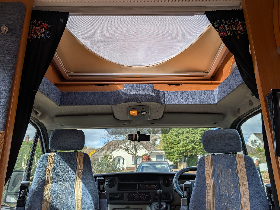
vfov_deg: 56.8
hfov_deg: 71.6
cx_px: 140
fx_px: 194
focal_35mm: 24
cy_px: 105
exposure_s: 1/551
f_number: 1.68
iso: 19
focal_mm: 6.9
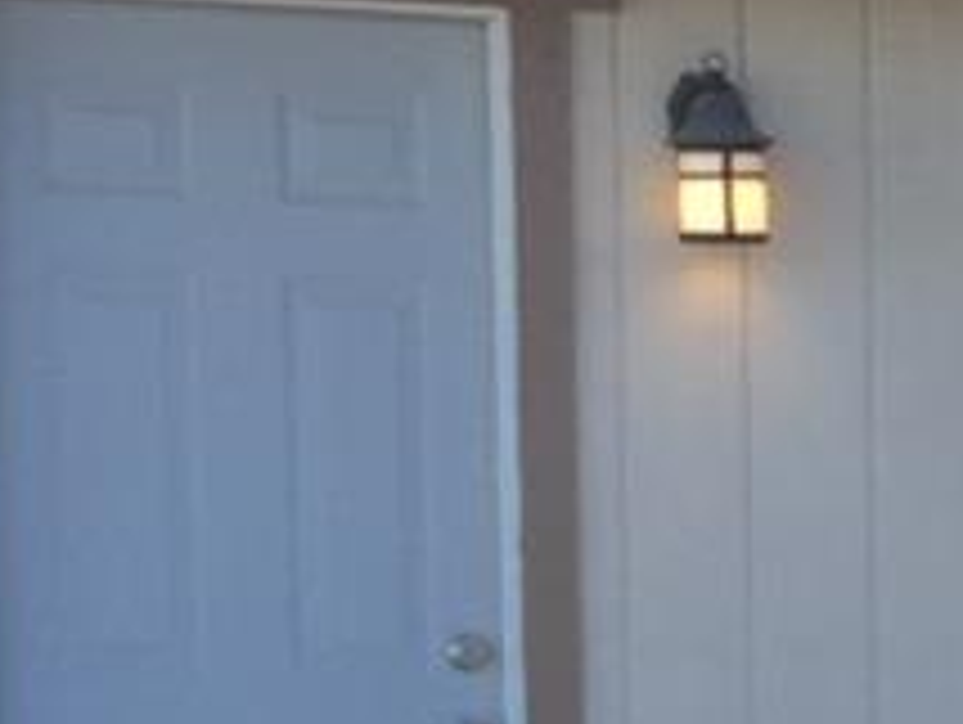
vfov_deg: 7.2
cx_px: 2110
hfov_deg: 9.0
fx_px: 5654
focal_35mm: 203
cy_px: 1183
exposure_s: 1/260
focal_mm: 4.15
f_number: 2.2
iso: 32
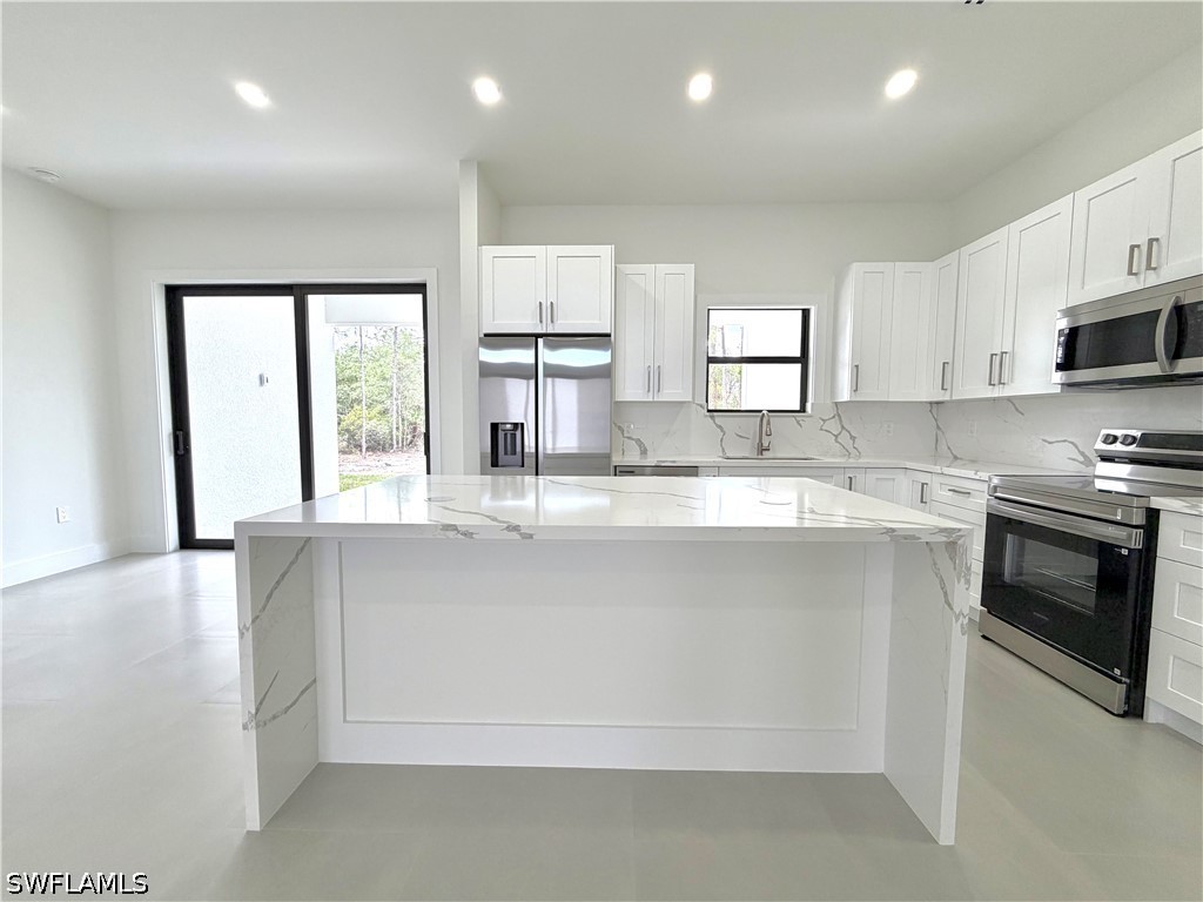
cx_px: 602
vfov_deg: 85.7
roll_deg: -0.3
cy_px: 451
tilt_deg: -4.1
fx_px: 487
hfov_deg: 102.1
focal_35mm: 14
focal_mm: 2.22
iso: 125
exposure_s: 1/120
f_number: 2.2
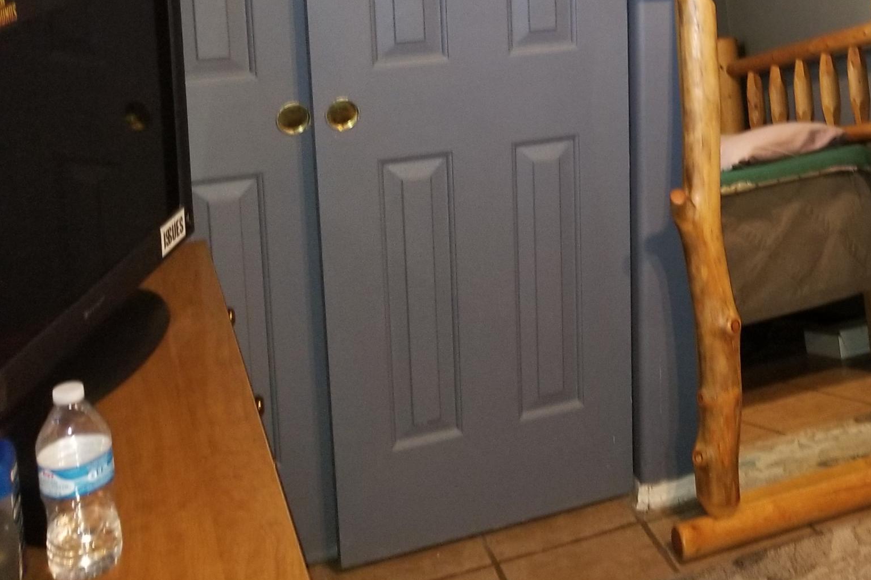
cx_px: 852
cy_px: 17
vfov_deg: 24.5
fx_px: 1282
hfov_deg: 34.5
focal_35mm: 53
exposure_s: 1/10
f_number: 1.7
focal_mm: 4.3
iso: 200
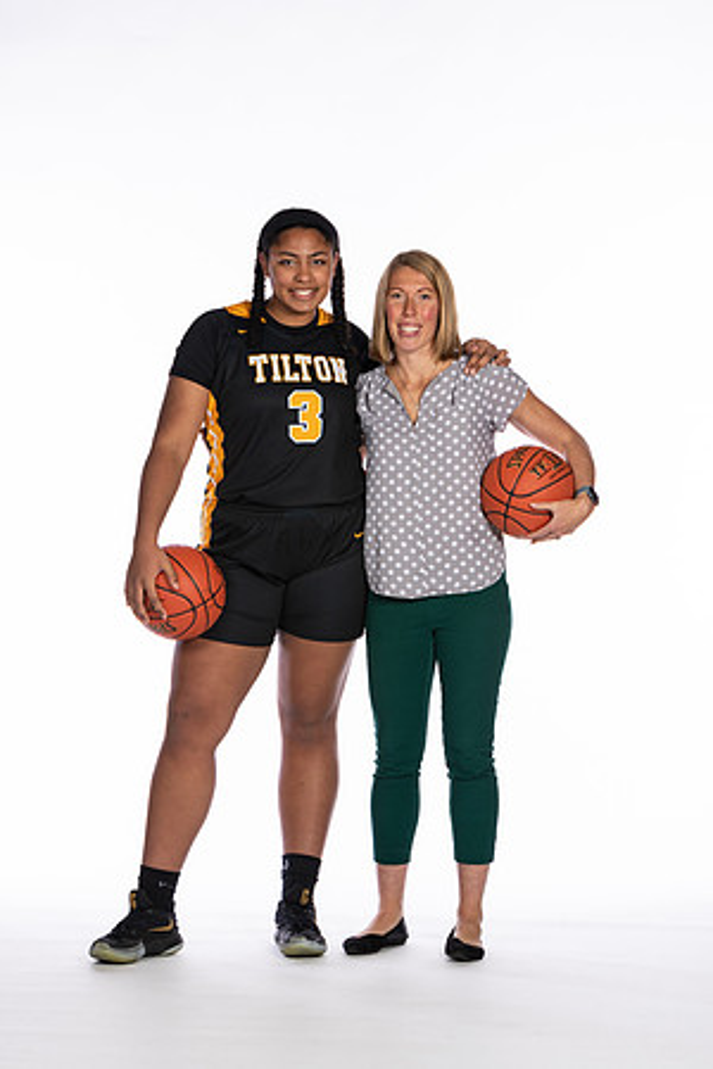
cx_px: 356
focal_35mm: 129
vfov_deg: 15.9
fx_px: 3832
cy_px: 534
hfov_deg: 10.6
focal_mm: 86
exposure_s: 1/100
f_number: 5.6
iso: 100
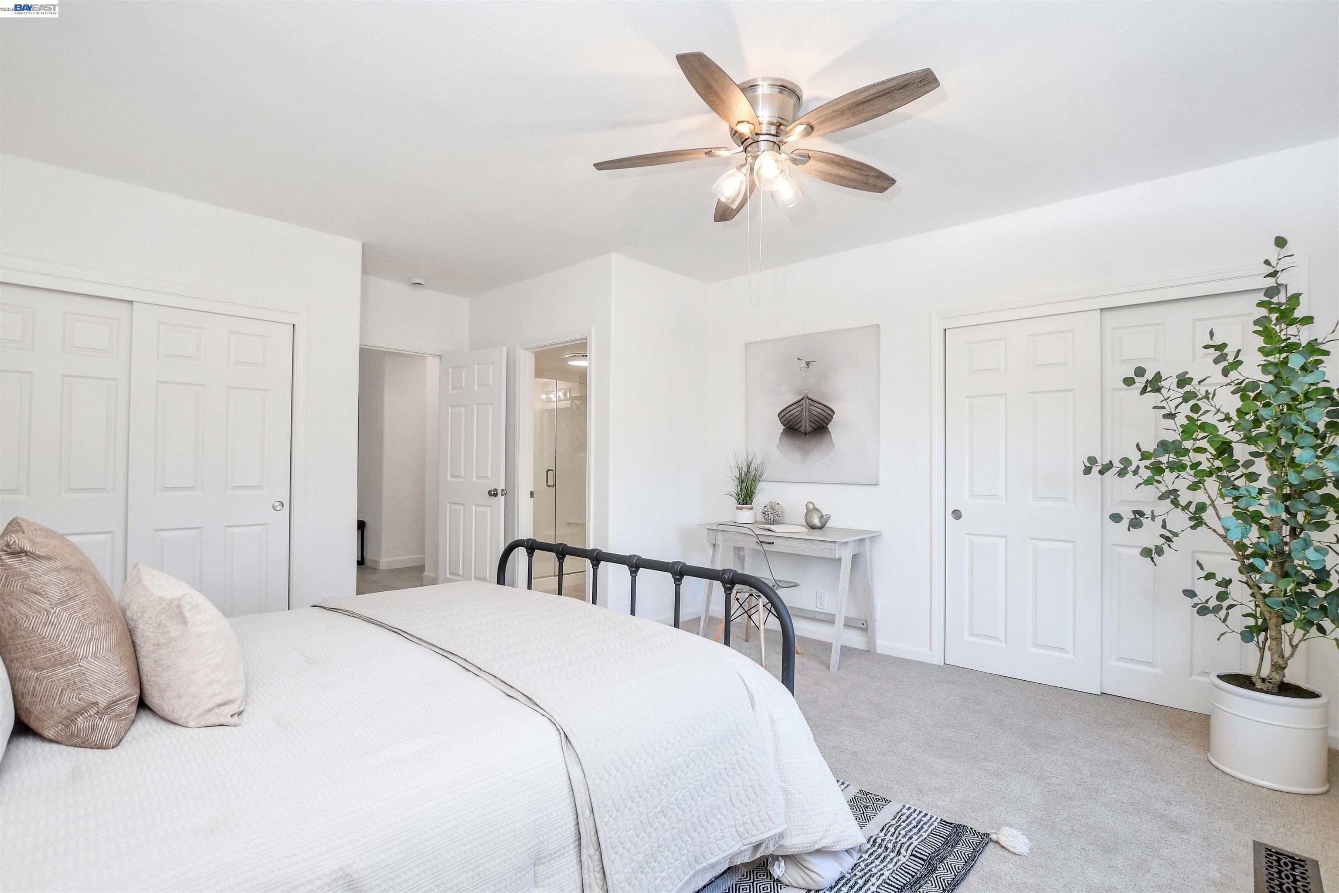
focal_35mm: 15
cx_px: 670
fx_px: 558
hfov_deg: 100.4
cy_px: 446
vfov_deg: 77.3
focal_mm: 10
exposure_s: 1/25
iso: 200
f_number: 5
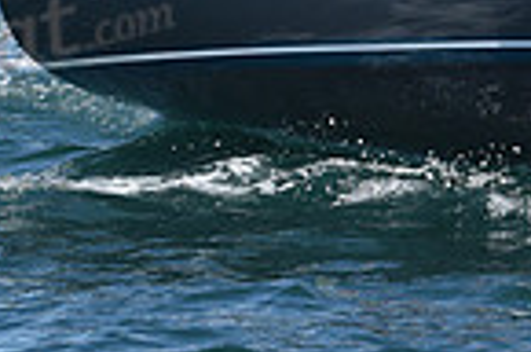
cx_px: 364
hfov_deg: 5.3
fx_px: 5784
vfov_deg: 3.5
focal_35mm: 393
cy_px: -172
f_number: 9
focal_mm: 98
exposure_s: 1/800
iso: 250
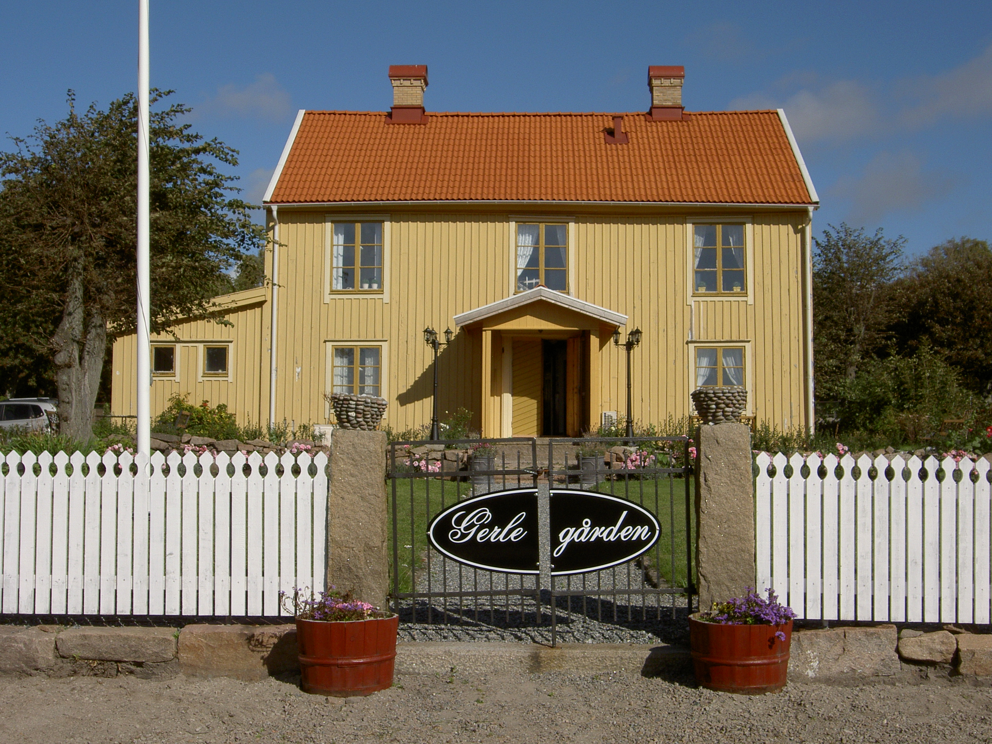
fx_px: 1347
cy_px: 372
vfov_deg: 30.9
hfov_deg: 40.4
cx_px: 496
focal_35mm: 47
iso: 50
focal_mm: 7.7
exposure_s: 1/640
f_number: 5.7
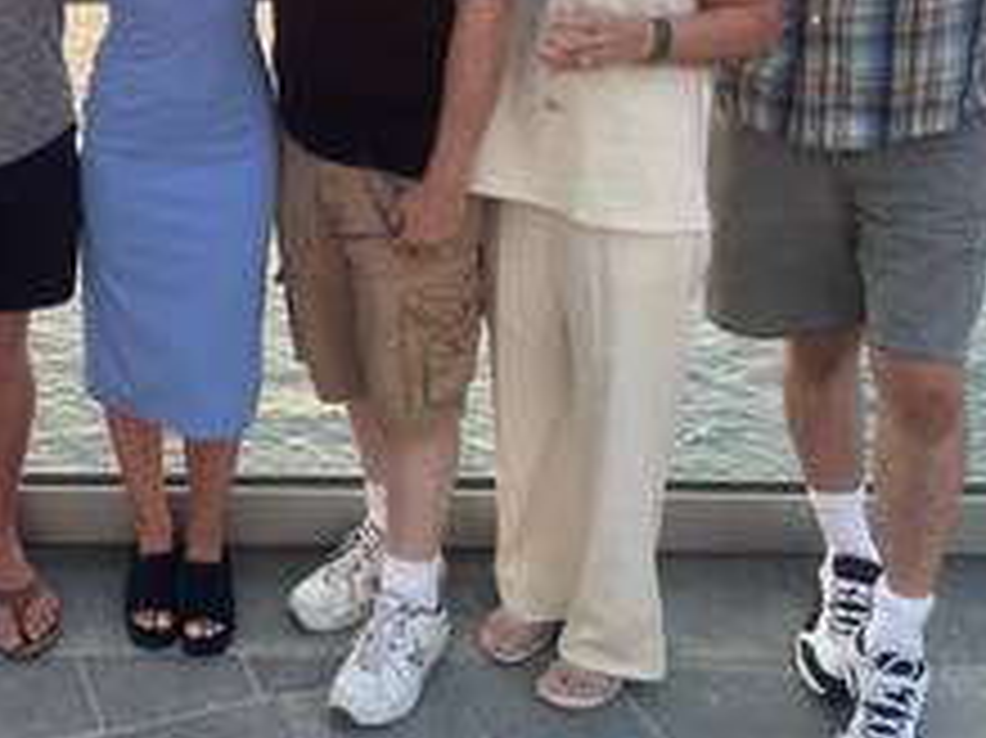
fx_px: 1623
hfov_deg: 32.4
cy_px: 112
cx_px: 135
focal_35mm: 57
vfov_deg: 25.1
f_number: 1.6
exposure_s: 1/121
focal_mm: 4.2
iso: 64
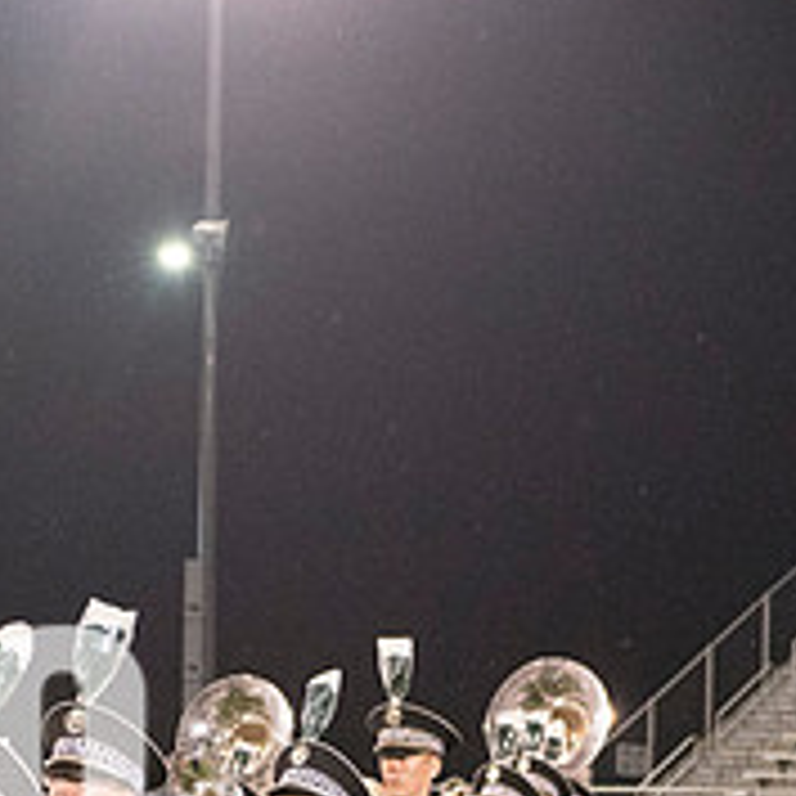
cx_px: -193
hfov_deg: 8.9
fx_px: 5073
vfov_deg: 8.9
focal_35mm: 195
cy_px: 839
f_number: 5.6
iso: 5000
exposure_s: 1/320
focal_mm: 70
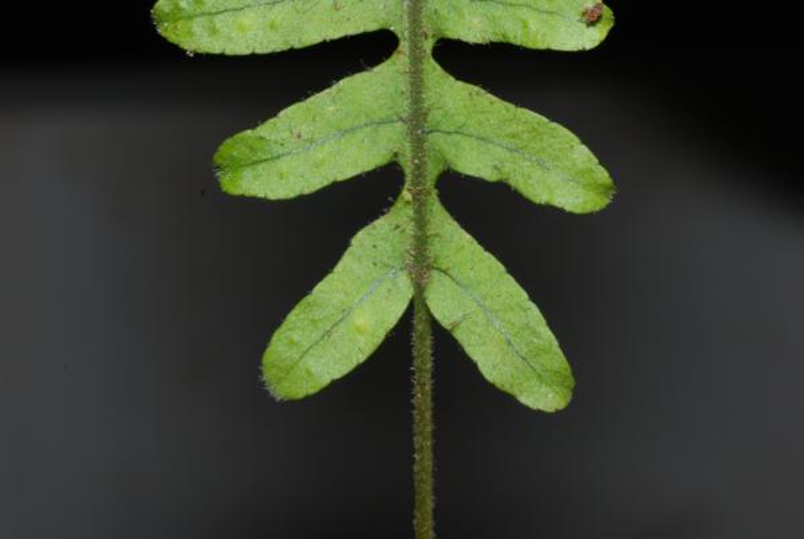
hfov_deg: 19.4
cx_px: 402
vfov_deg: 13.1
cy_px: 270
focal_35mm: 105
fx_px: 2348
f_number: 22
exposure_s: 1/60
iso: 200
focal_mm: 70
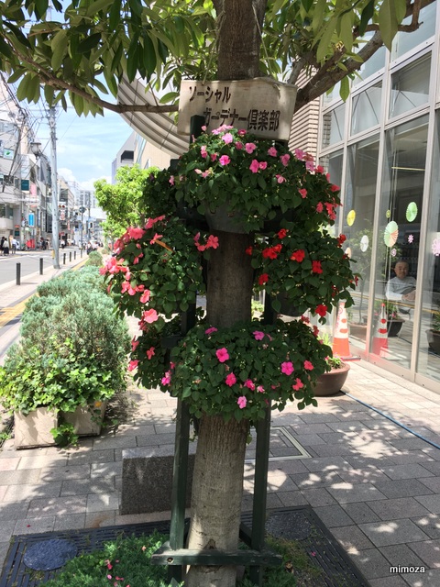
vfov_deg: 61.7
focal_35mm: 29
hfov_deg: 48.2
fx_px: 491
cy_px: 294
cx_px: 220
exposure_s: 1/299
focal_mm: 4.15
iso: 25
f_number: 2.2
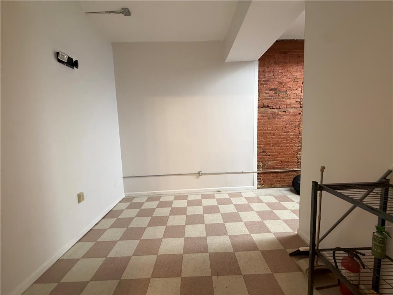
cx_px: 196
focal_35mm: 14
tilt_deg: -5.4
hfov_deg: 102.1
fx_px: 159
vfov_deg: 85.7
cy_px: 148
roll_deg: +1.9
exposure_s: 1/60
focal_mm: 2.22
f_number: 2.2
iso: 320
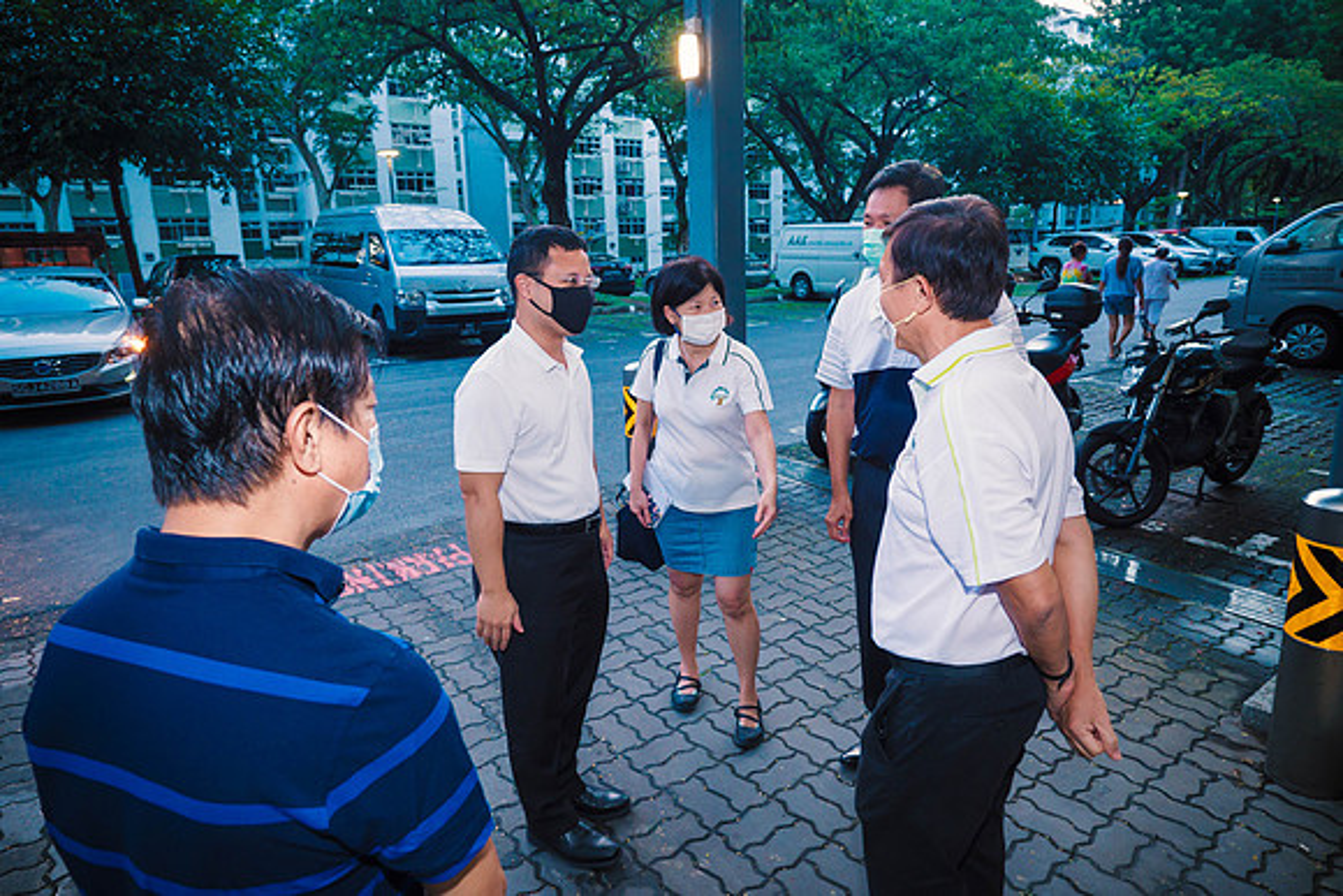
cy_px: 448
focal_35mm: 23
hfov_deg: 76.4
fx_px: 854
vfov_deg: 55.4
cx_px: 672
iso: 500
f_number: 2.8
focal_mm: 11
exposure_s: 1/125
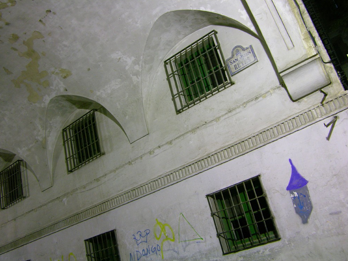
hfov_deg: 51.4
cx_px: 170
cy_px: 130
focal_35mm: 36
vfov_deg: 39.7
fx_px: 362
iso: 200
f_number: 2.8
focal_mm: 8.9
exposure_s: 1/1.9
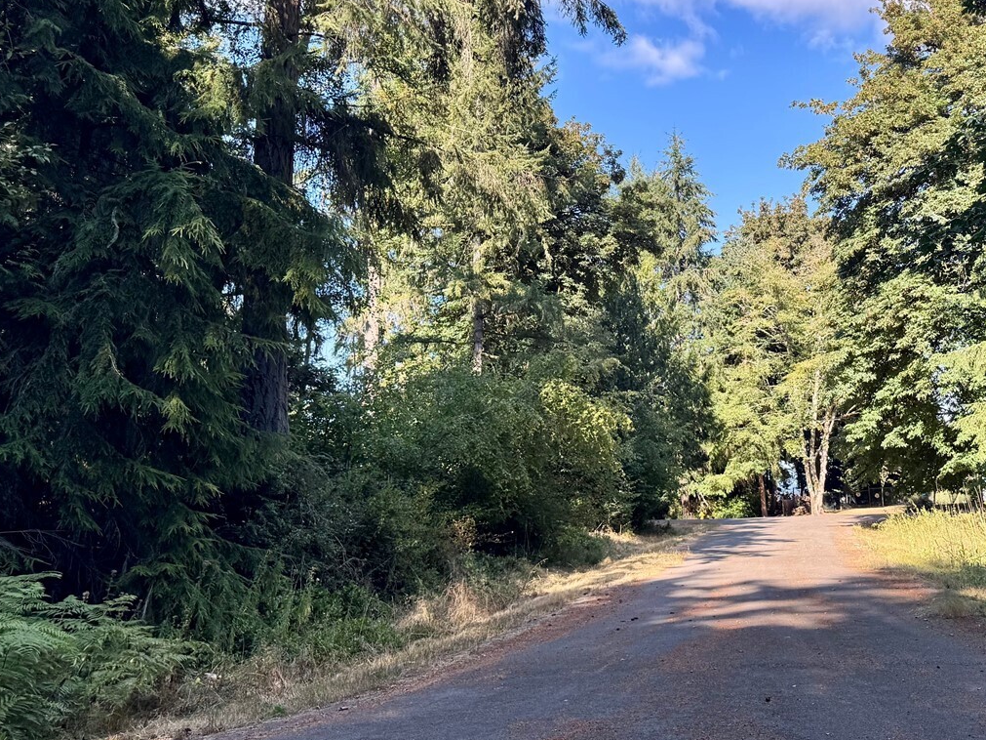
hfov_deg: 47.7
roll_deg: +0.6
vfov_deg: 37.3
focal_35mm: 38
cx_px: 703
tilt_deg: +15.6
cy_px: 247
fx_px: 1082
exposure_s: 1/980
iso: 80
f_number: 1.78
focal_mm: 6.76
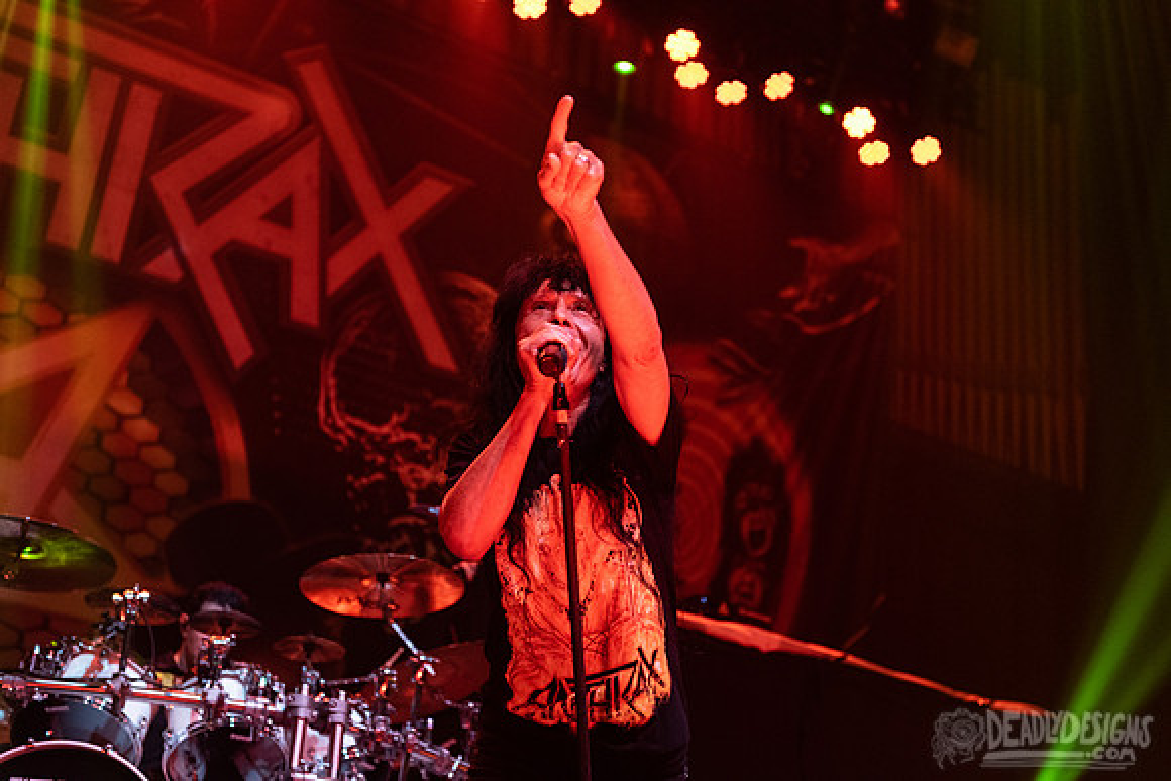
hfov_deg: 34.5
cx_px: 586
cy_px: 390
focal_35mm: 58
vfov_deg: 23.4
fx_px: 1887
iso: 2500
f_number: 3.2
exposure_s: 1/640
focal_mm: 58
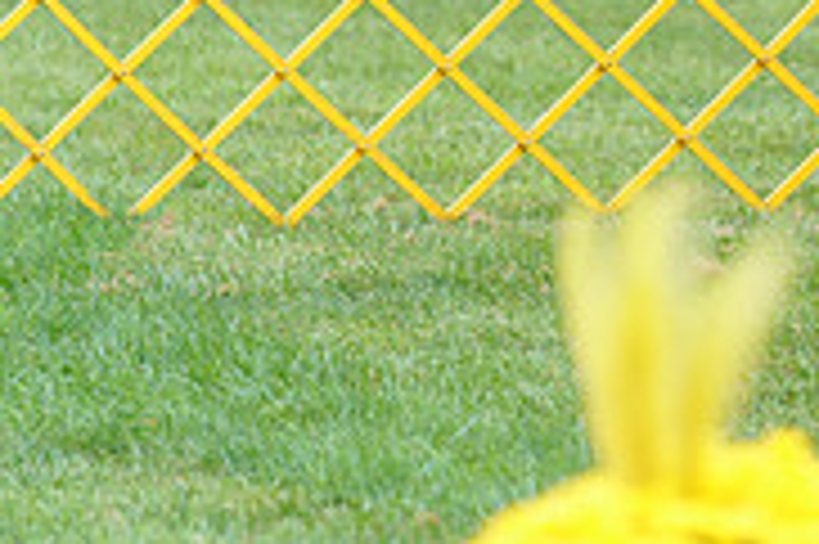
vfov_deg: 2.6
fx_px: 11978
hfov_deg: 3.9
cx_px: 994
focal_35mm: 527
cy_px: -268
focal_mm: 165
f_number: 2.8
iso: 640
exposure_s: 1/640
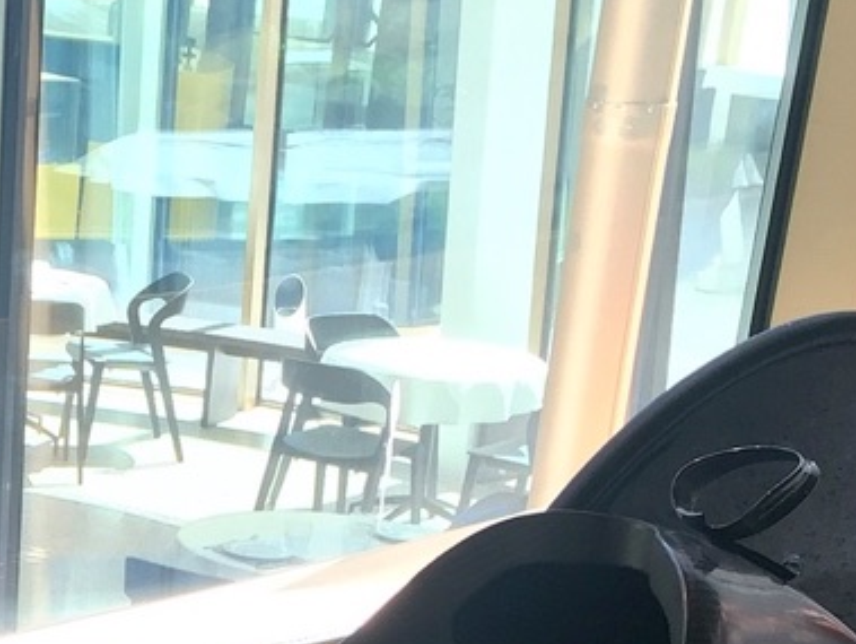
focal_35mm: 107
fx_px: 2648
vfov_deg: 13.0
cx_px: -117
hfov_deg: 17.6
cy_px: 997
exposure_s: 1/50
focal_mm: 4.15
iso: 32
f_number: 2.2
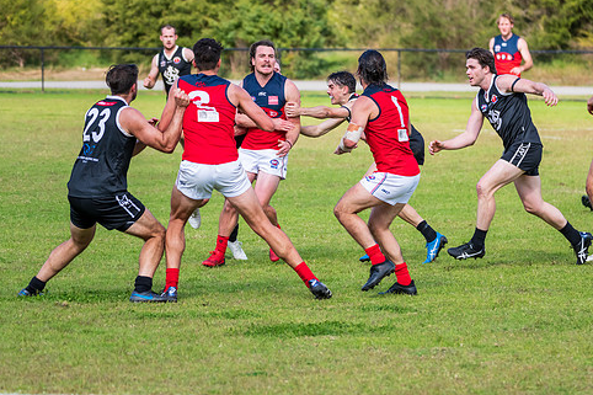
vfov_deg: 4.6
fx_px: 4907
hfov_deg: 6.9
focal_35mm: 298
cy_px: 189
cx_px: 338
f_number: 6.3
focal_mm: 240
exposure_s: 1/1600
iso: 800
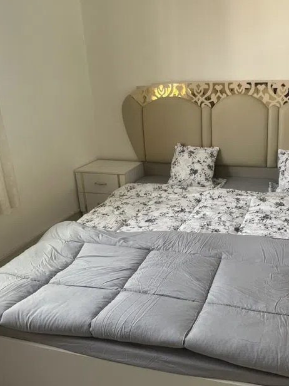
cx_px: 213
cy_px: 182
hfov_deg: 44.1
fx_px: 345
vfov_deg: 58.3
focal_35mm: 31
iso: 160
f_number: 2.2
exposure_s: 1/99
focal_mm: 2.22
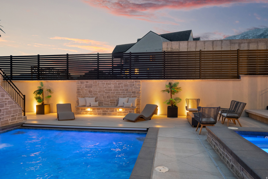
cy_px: 90
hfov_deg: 73.7
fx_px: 179
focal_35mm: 24
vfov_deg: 53.2
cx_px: 134
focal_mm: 24
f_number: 7.1
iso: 2500
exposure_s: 1/4
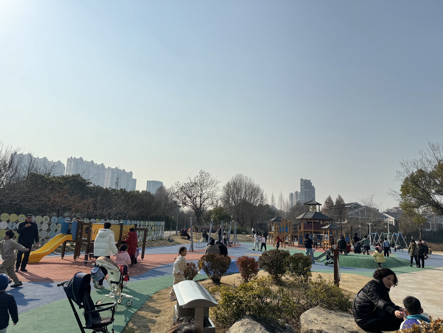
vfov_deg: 56.9
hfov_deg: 71.6
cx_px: 222
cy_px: 166
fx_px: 307
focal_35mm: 24
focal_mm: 6.86
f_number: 1.78
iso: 80
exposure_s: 1/4608
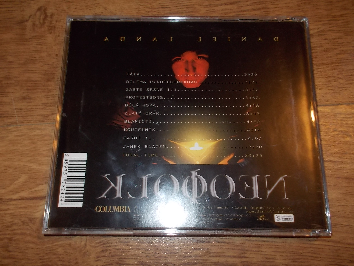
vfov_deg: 46.8
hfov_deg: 60.0
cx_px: 183
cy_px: 137
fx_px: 307
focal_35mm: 30
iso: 200
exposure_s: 1/30
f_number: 3.3
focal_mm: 4.1
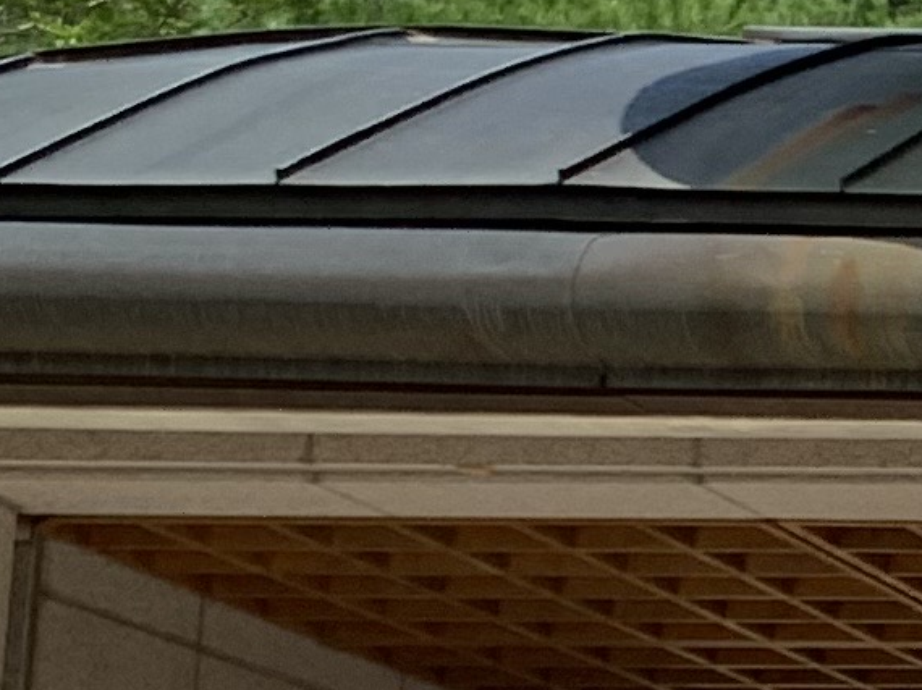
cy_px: 994
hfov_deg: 8.4
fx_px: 4899
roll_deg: -0.4
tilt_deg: +8.4
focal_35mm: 184
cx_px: 3085
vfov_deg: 7.9
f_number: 1.8
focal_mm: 4.25
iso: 25
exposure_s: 1/1748
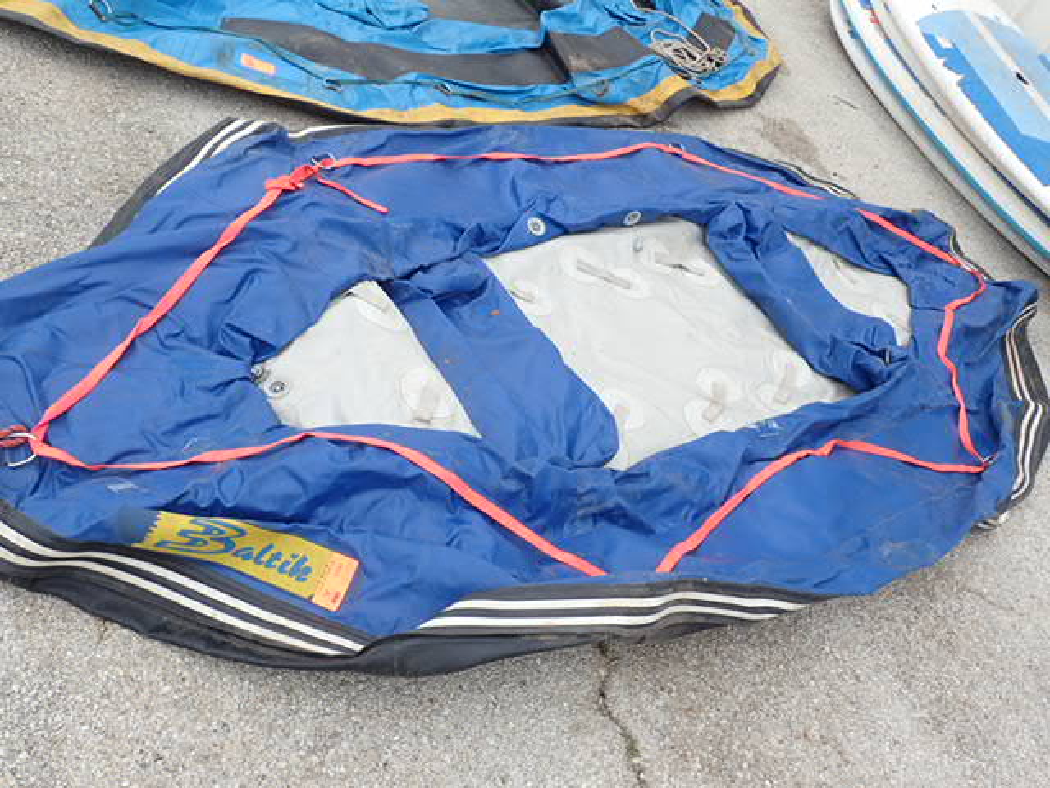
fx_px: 910
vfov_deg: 46.8
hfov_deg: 60.0
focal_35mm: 30
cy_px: 394
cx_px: 525
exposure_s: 1/500
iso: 100
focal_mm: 5.5
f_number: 3.2
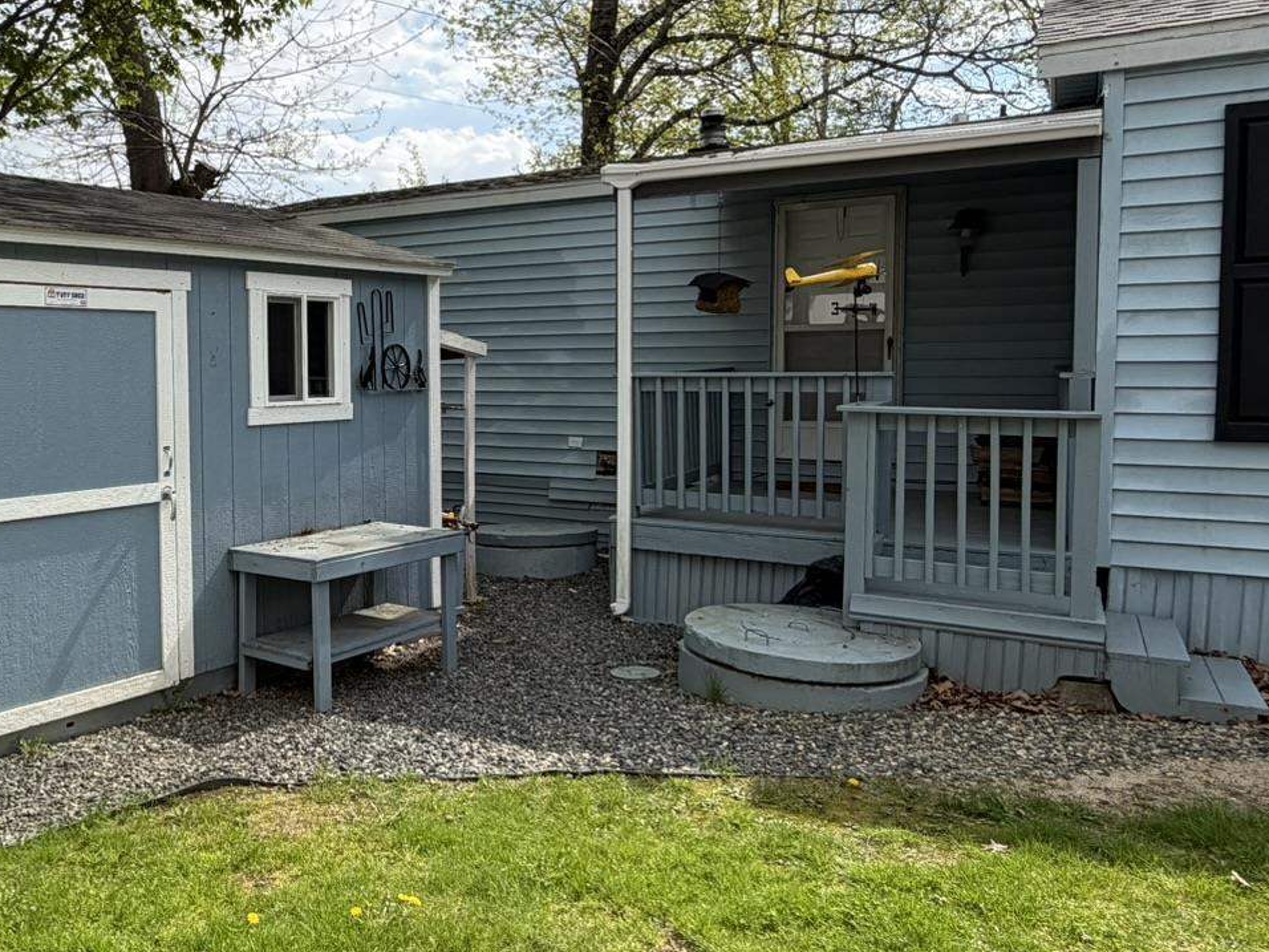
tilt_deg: -2.9
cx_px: 301
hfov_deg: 56.7
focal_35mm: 30
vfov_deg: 46.7
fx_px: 1100
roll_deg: +0.6
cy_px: 424
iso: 32
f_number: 2.2
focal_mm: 2.22
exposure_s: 1/770
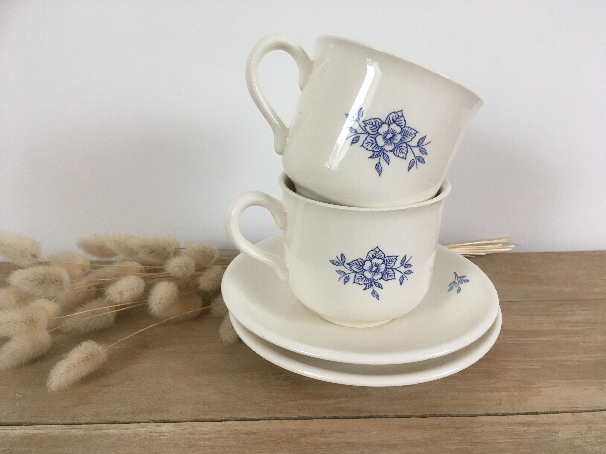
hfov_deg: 61.7
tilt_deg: -19.6
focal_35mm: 29
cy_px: 227
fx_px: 508
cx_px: 303
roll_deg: +0.5
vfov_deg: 48.2
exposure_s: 1/33
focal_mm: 4.15
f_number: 2.2
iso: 125
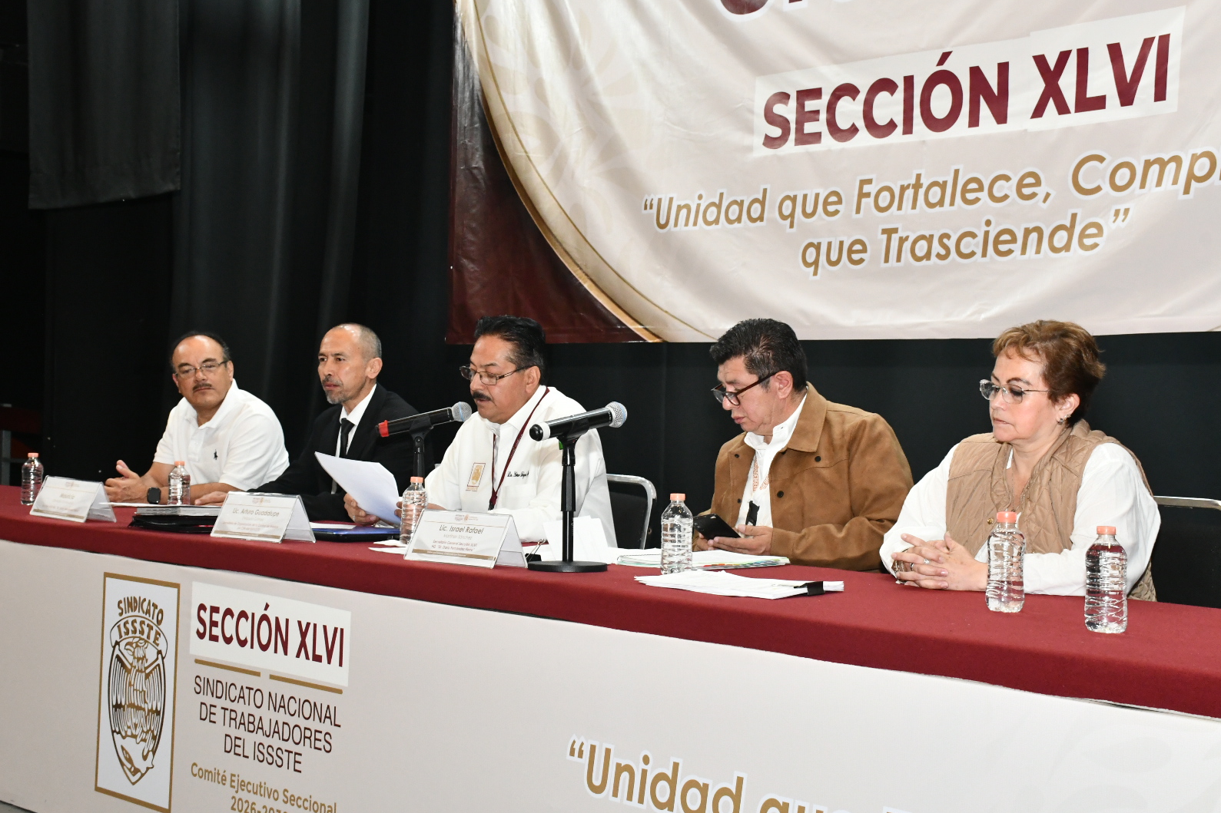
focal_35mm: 52
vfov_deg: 26.0
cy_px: 407
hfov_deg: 38.2
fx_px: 1763
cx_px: 610
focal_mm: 34
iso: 2800
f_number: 10
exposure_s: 1/40
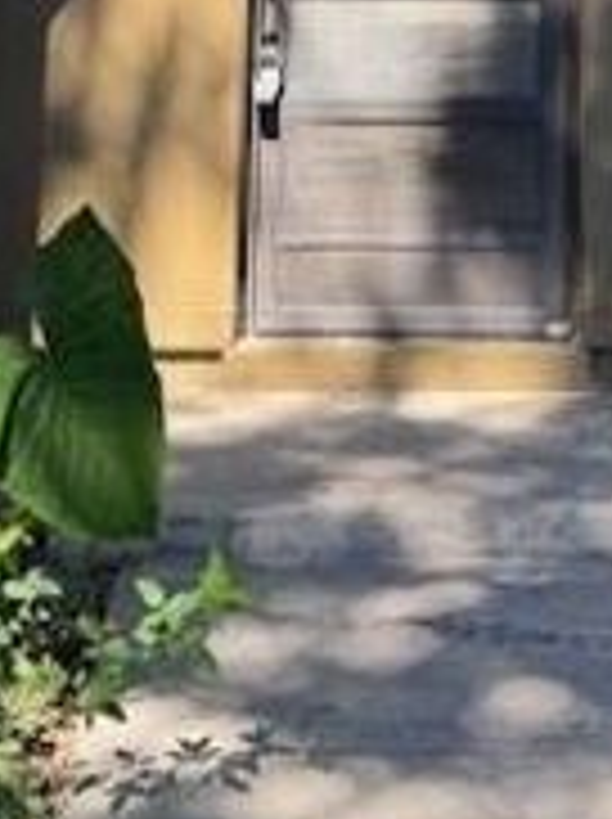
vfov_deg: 19.3
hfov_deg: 16.7
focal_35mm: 88
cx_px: 441
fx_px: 2079
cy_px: -425
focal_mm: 6.76
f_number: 1.78
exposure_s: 1/645
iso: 80
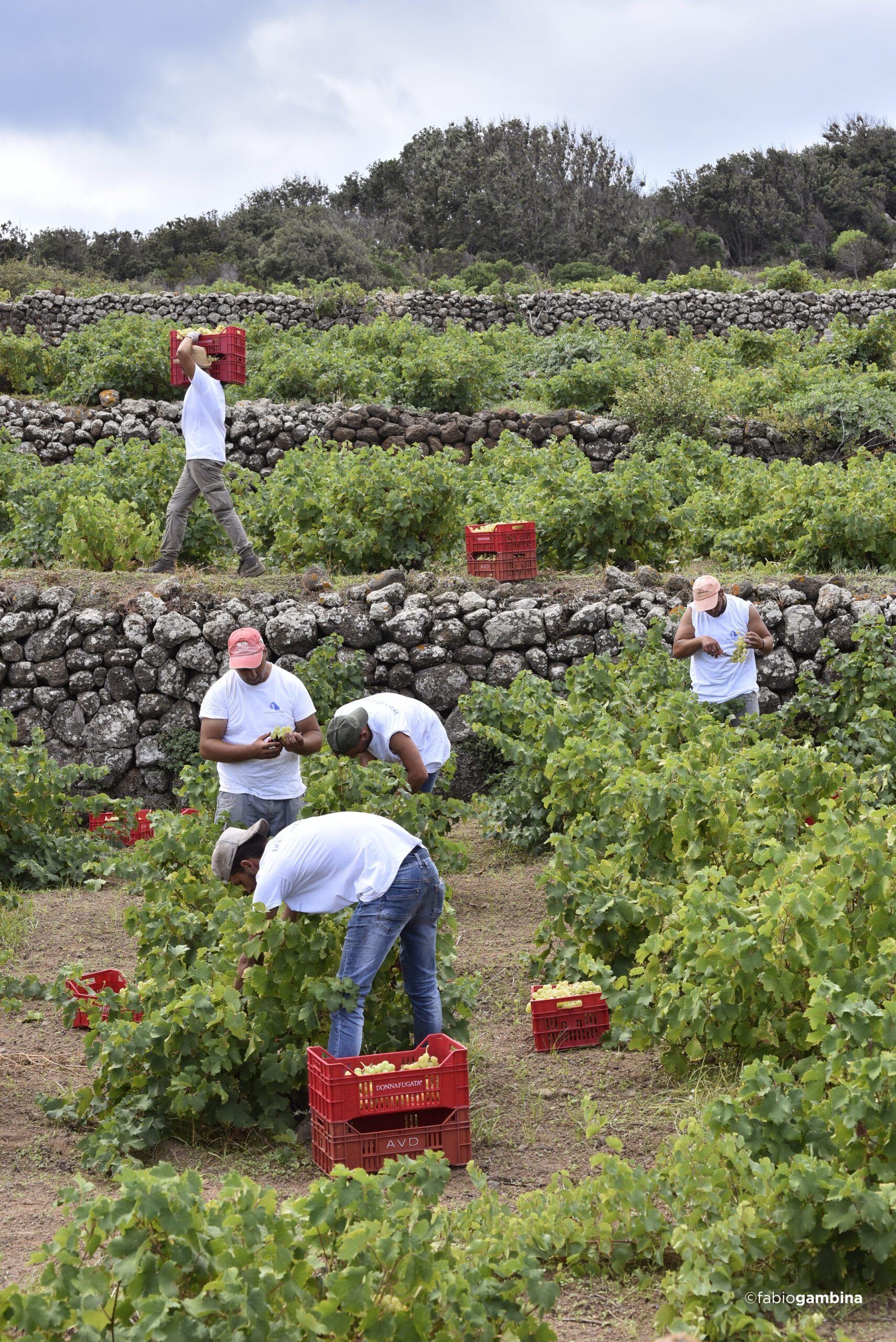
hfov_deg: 19.5
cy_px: 671
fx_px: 2611
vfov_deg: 28.8
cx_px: 448
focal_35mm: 70
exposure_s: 1/250
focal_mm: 70
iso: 400
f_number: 11
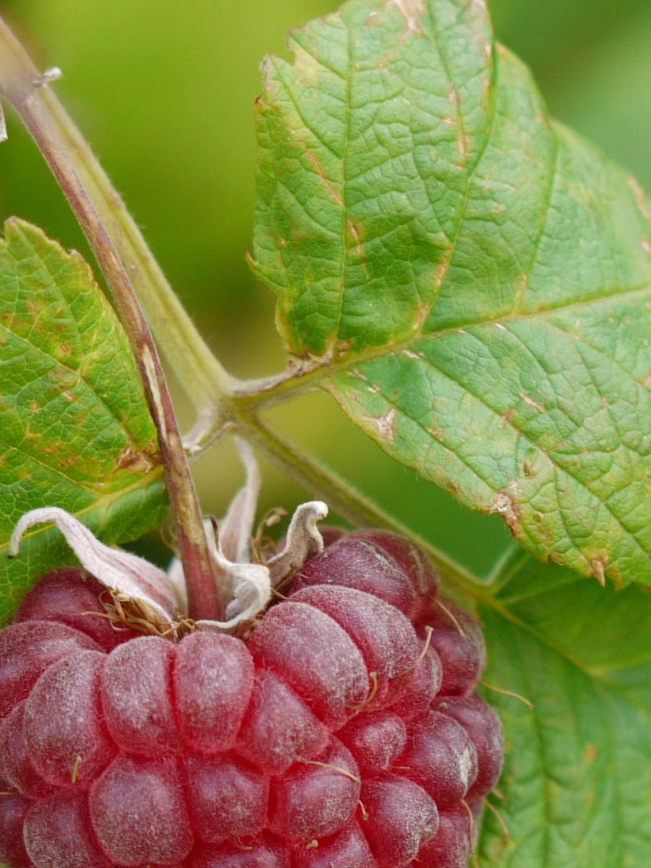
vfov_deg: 7.6
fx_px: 6546
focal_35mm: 261
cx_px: 234
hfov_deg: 5.7
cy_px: 787
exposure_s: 1/60
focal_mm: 45
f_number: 5.6
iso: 200
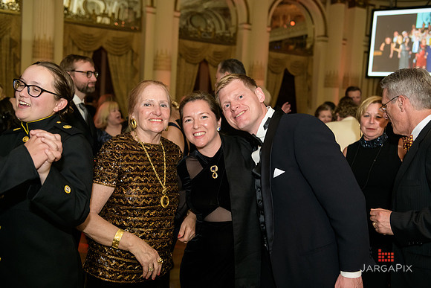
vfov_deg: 36.9
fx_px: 431
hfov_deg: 53.1
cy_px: 144
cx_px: 216
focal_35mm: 36
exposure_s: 1/100
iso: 1600
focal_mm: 36
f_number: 3.2
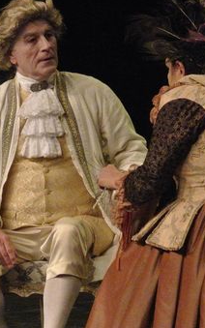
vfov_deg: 7.6
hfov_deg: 4.7
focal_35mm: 277
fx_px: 2475
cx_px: 188
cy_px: 161
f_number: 9
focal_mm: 42.7
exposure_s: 1/100
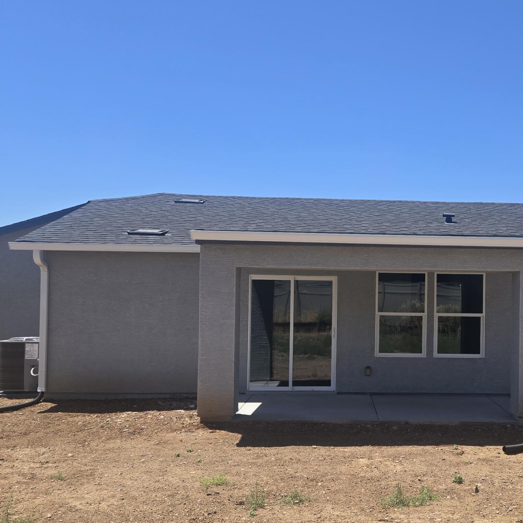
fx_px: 684
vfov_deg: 41.8
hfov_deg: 40.7
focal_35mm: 40
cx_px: 388
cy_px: 292
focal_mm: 5.4
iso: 25
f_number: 1.8
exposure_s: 1/1799
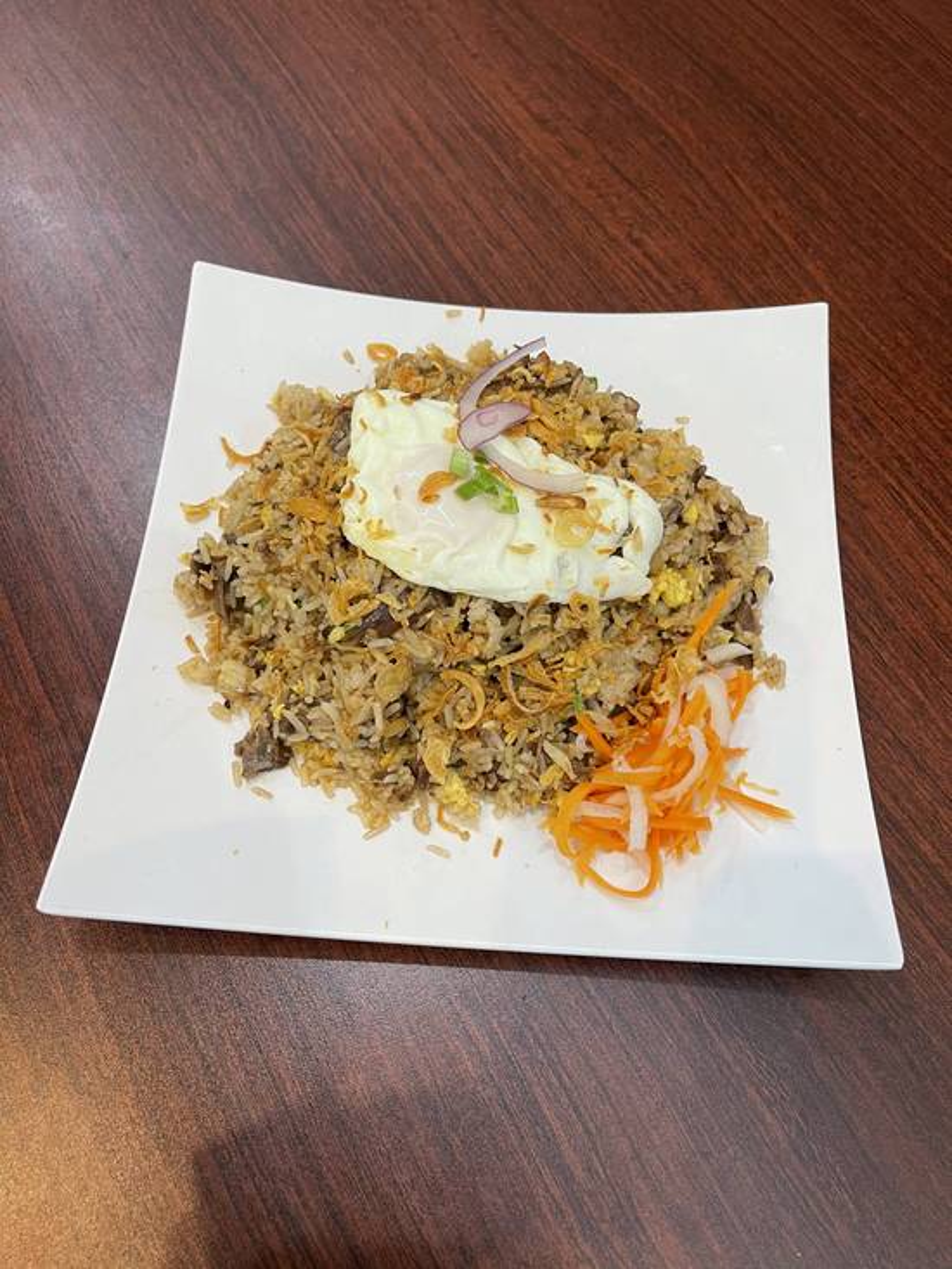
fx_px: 953
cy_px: 634
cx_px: 476
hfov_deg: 53.1
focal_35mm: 26
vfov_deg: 67.3
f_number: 1.6
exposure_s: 1/60
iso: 80
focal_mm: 5.1
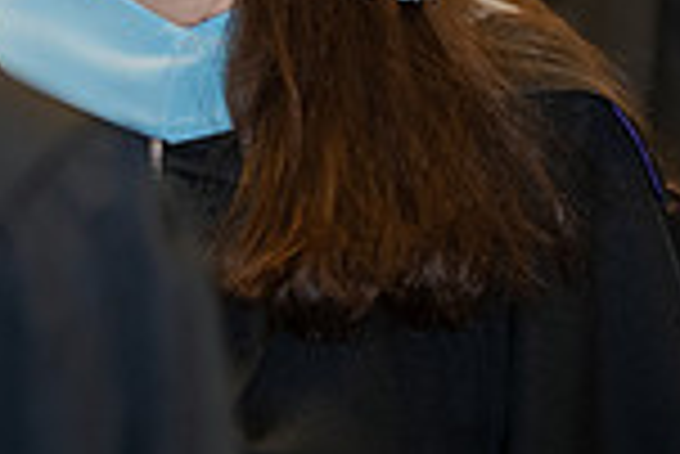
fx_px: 8149
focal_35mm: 431
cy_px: -20
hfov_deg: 4.8
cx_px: 95
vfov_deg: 3.2
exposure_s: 1/200
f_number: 4
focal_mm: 112
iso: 1600
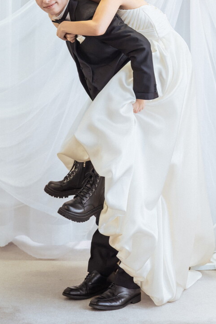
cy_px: 57
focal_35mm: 116
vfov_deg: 17.5
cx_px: 140
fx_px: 1043
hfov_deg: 11.8
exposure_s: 1/100
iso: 500
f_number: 2.8
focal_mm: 70
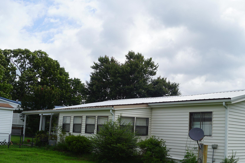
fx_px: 279
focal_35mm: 41
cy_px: 103
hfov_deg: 46.9
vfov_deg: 32.5
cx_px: 155
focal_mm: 20
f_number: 10
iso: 100
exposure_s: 1/160
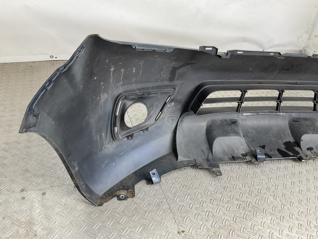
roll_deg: -12.9
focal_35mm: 29
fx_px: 266
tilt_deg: -31.7
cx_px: 159
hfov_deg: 61.7
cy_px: 120
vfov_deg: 48.2
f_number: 1.8
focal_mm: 3
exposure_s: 1/120
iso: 25
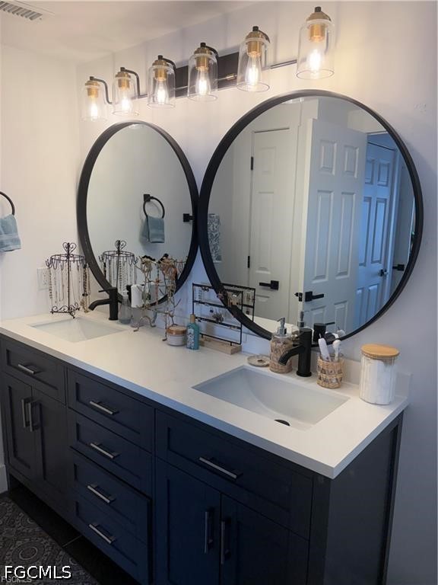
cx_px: 219
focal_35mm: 26
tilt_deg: -9.6
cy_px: 292
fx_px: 439
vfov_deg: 67.3
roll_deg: -0.2
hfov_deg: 53.1
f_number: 1.6
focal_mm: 5.96
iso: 125
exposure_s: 1/226
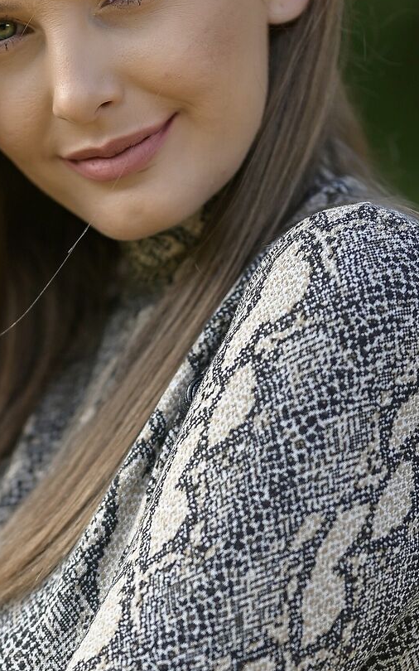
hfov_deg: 4.1
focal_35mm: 317
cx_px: 127
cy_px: 585
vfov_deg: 6.6
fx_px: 5794
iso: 100
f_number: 1.4
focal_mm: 105
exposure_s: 1/1000
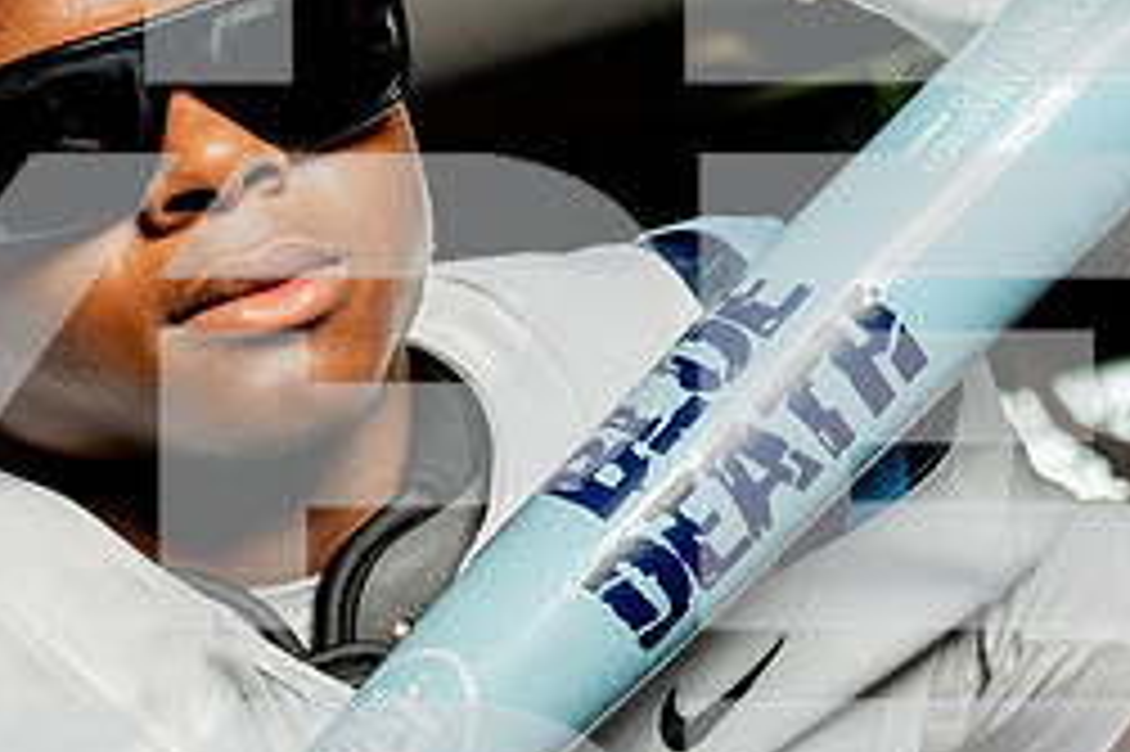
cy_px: 394
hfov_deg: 19.2
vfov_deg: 13.1
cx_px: 72
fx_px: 3262
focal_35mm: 104
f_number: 7.1
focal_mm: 45
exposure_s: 1/200
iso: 640
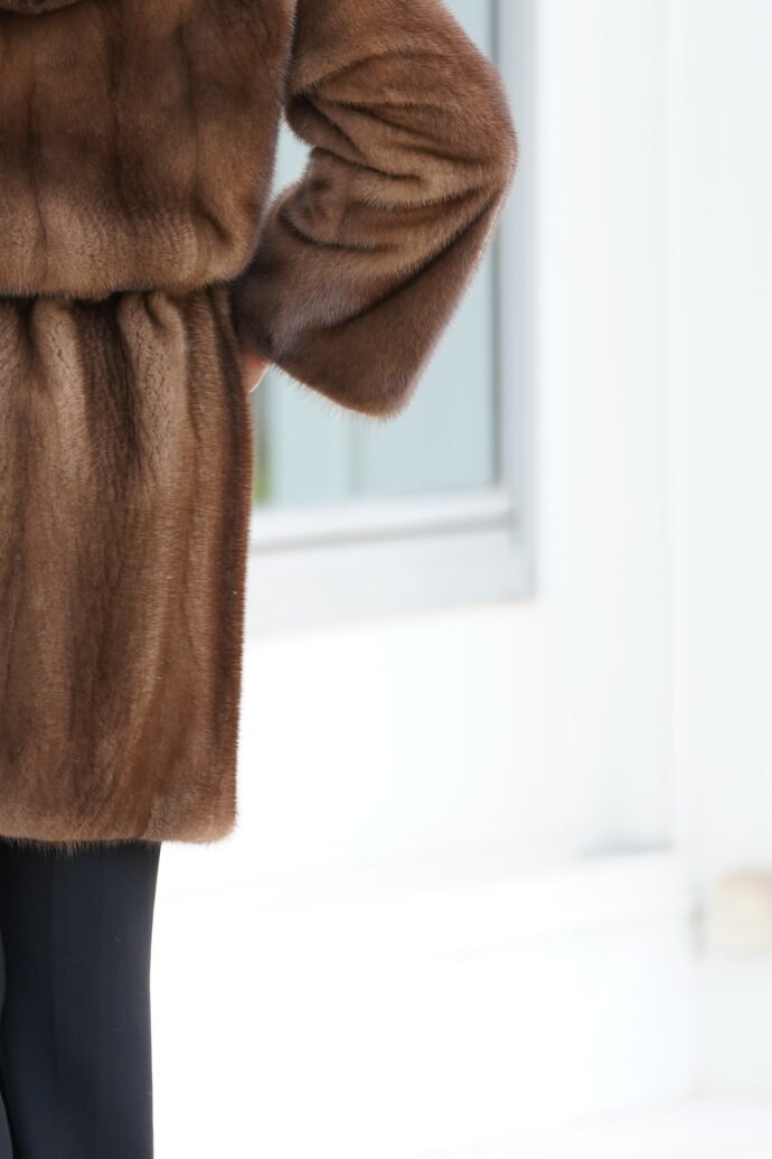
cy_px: 601
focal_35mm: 386
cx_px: -173
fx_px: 12415
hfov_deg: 3.6
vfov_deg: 5.3
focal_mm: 156
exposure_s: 1/250
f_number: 2.8
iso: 250
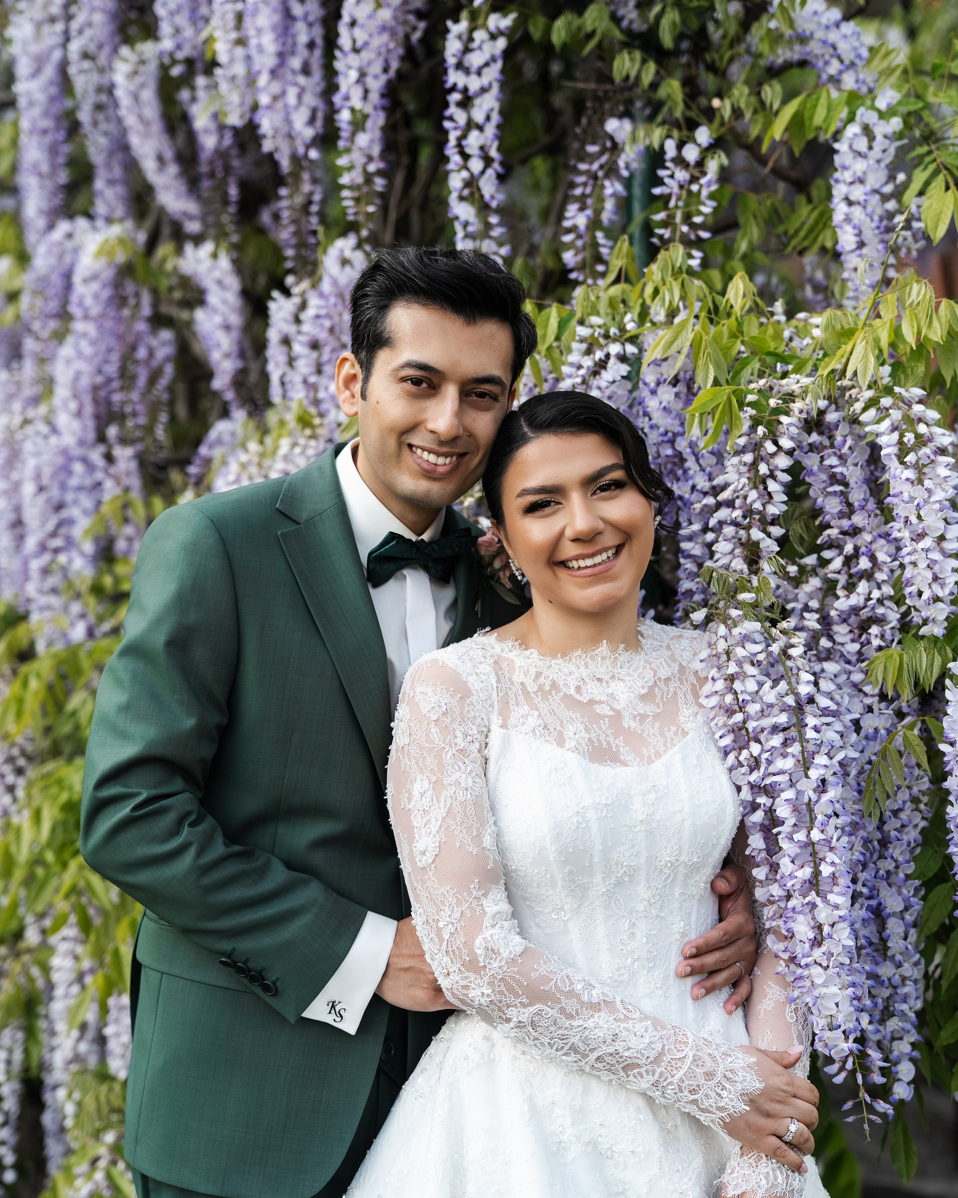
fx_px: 1949
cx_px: 482
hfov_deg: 27.6
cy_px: 630
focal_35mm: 55
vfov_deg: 34.1
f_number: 2.2
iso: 160
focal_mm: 48
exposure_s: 1/1000
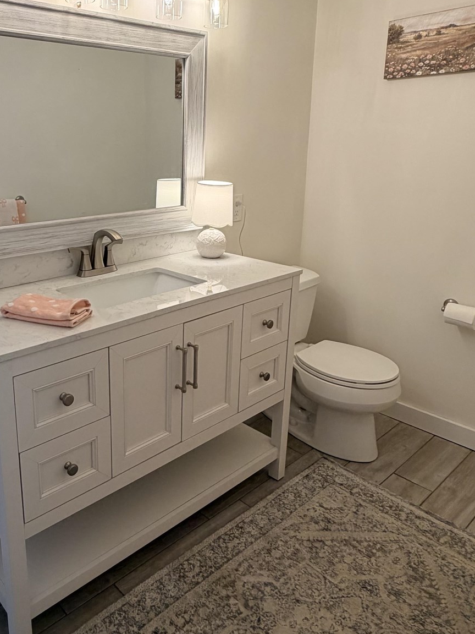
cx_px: 136
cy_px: 274
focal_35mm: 28
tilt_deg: -14.1
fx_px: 512
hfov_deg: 48.4
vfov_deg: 63.2
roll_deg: +0.8
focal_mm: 2.22
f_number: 2.2
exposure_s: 1/120
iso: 125
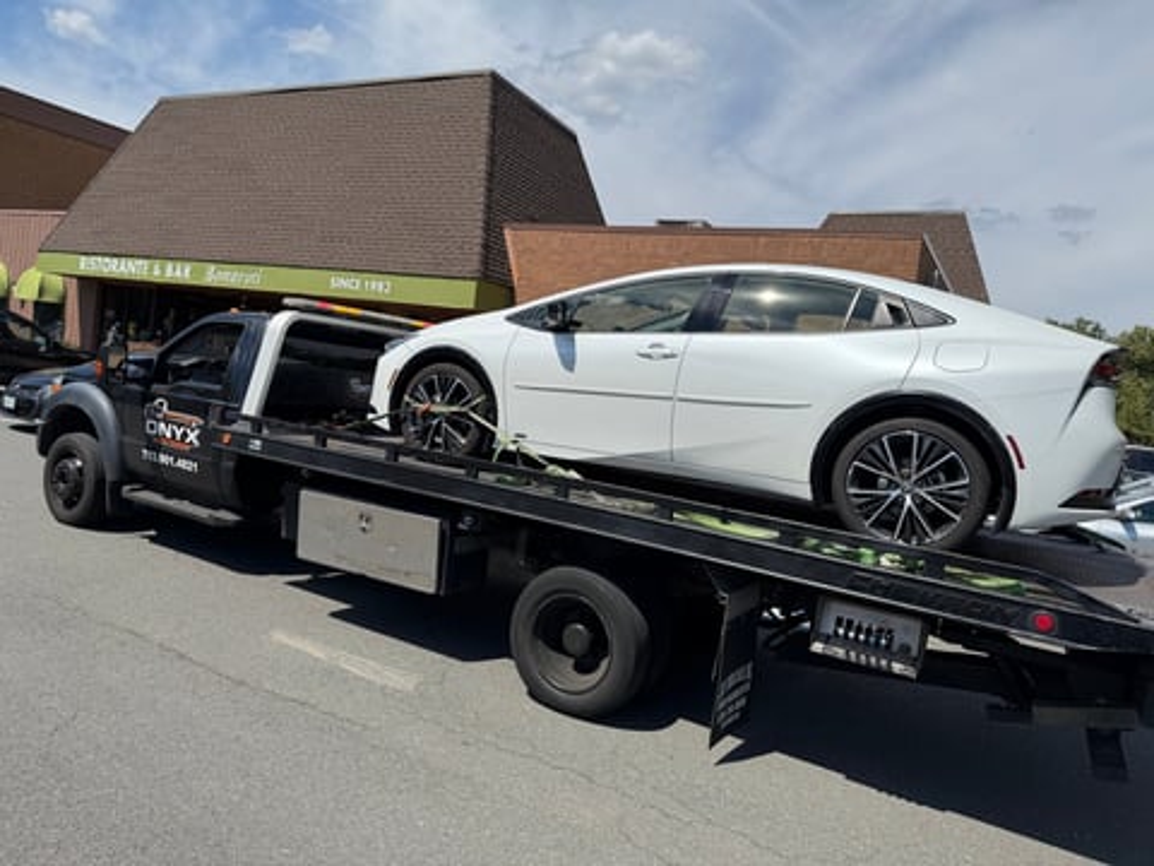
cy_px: 433
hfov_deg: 71.6
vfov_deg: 56.8
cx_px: 577
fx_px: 800
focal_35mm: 24
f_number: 1.78
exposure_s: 1/6711
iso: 80
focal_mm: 6.76
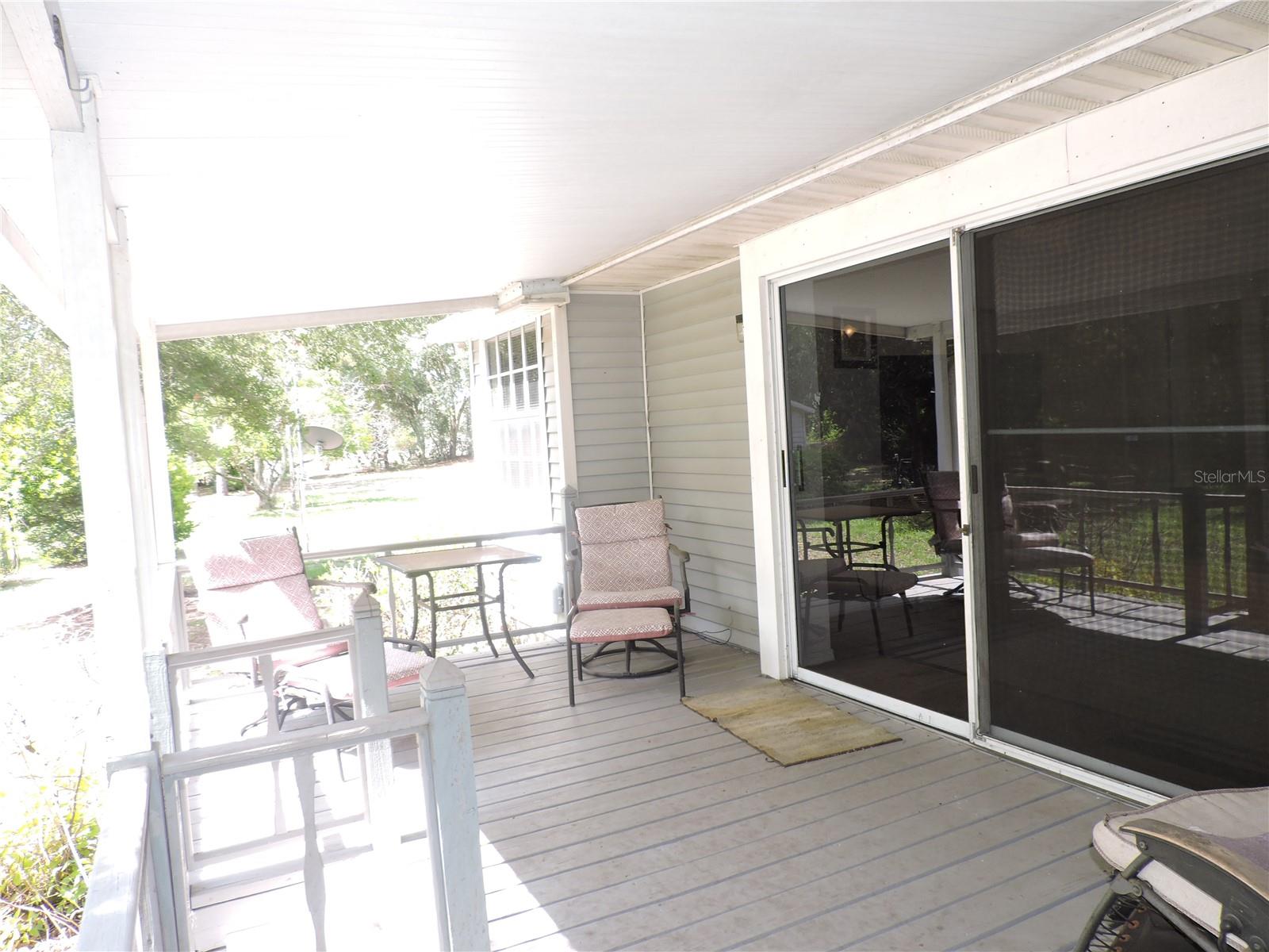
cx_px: 634
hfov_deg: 71.6
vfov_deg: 56.8
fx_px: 880
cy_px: 476
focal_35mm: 24
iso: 100
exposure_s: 1/60
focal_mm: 4.3
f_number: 3
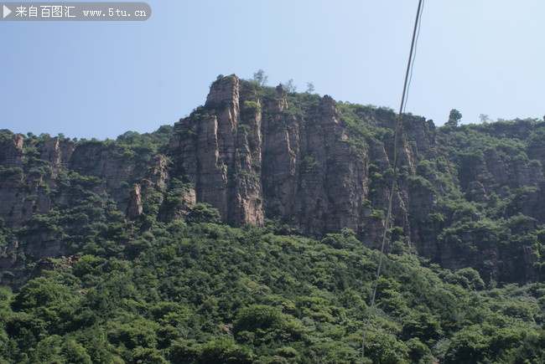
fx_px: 682
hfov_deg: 43.6
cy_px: 182
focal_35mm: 45
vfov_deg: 29.9
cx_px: 272
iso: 100
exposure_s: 1/100
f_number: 10
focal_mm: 30
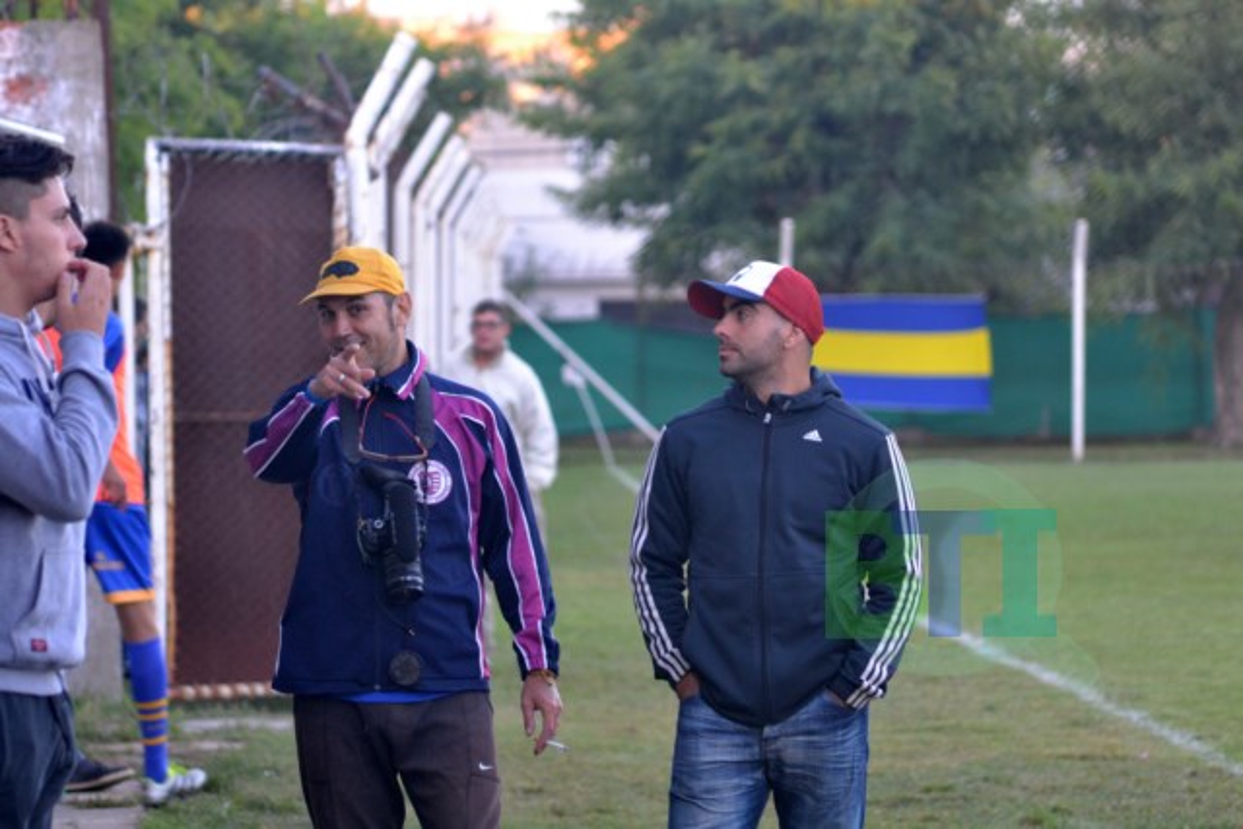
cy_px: 414
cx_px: 622
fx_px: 6320
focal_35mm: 183
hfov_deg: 11.2
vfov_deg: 7.5
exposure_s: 1/125
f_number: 4.2
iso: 1100
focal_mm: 122
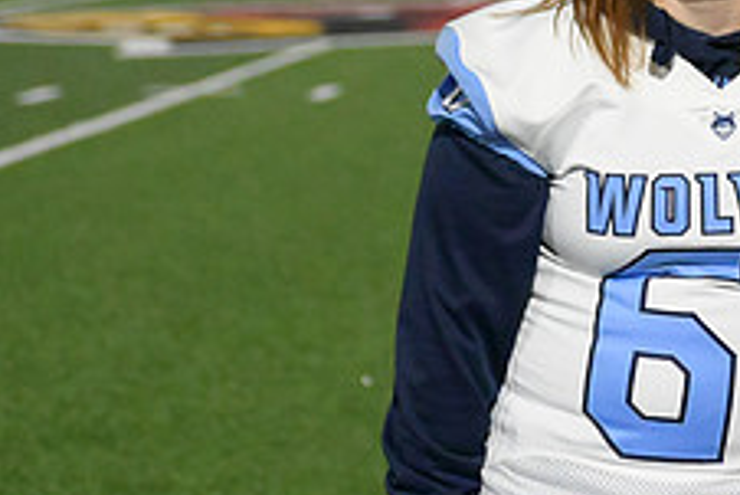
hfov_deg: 14.2
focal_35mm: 141
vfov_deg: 9.7
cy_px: 180
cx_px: 842
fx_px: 2900
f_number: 2.8
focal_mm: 55
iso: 22800
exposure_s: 1/8000
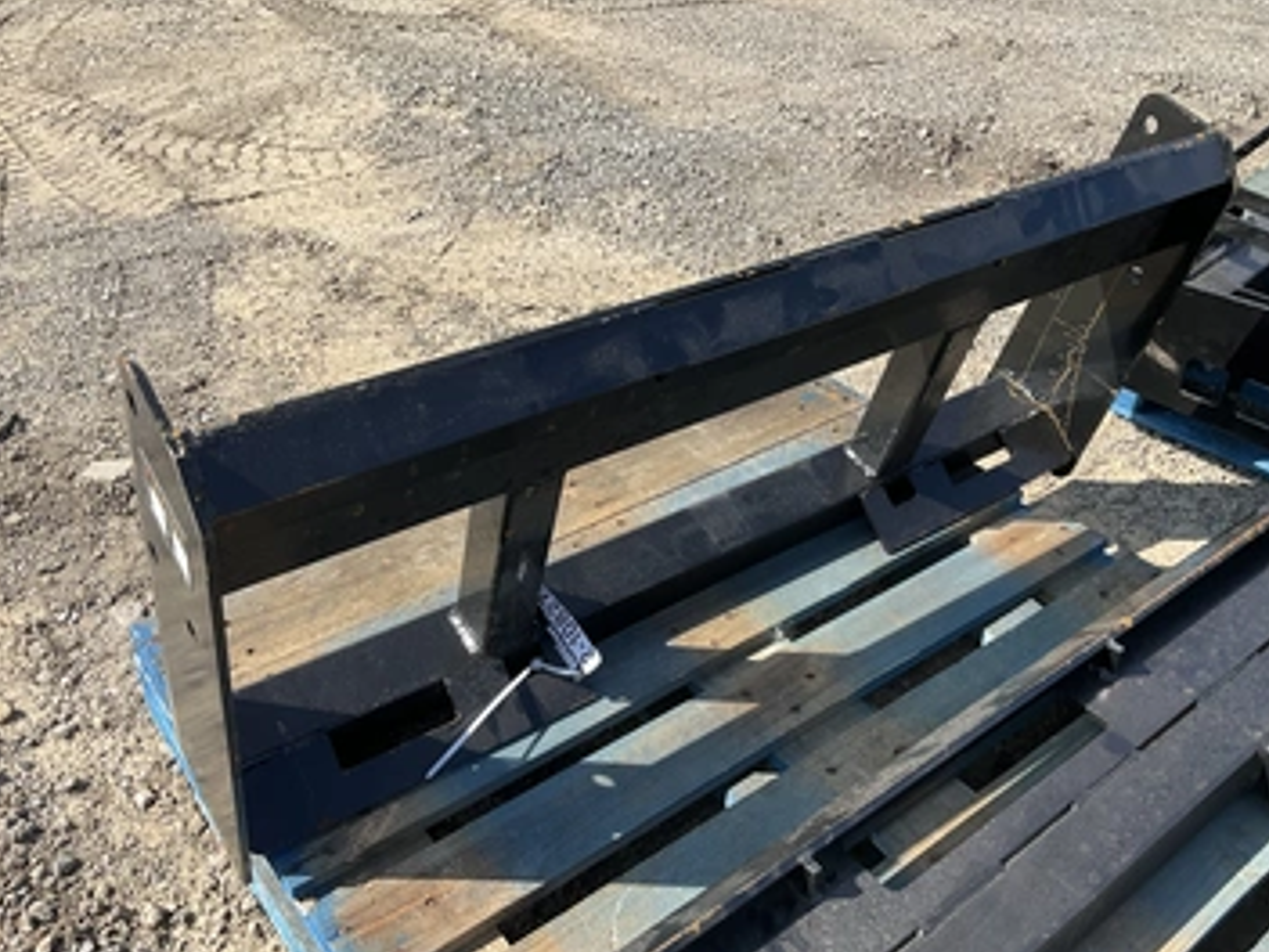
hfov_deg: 55.3
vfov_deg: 42.9
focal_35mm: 33
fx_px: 1210
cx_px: 649
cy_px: 451
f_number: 1.8
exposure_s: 1/1055
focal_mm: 3
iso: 25
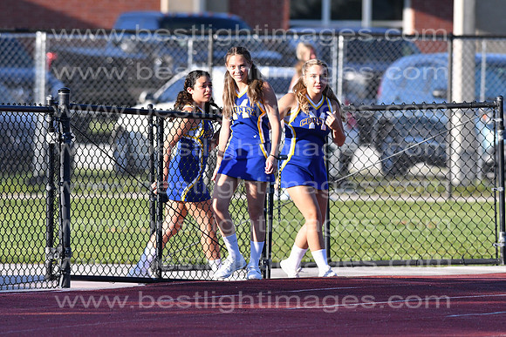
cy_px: 168
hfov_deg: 4.6
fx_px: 6326
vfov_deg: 3.1
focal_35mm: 450
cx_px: 253
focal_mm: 300
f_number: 4.5
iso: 1250
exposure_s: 1/8000
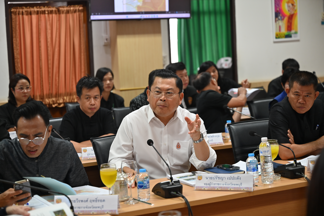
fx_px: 630
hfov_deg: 28.9
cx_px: 162
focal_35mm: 70
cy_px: 108
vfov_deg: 19.4
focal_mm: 70
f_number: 2.8
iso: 640
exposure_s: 1/125
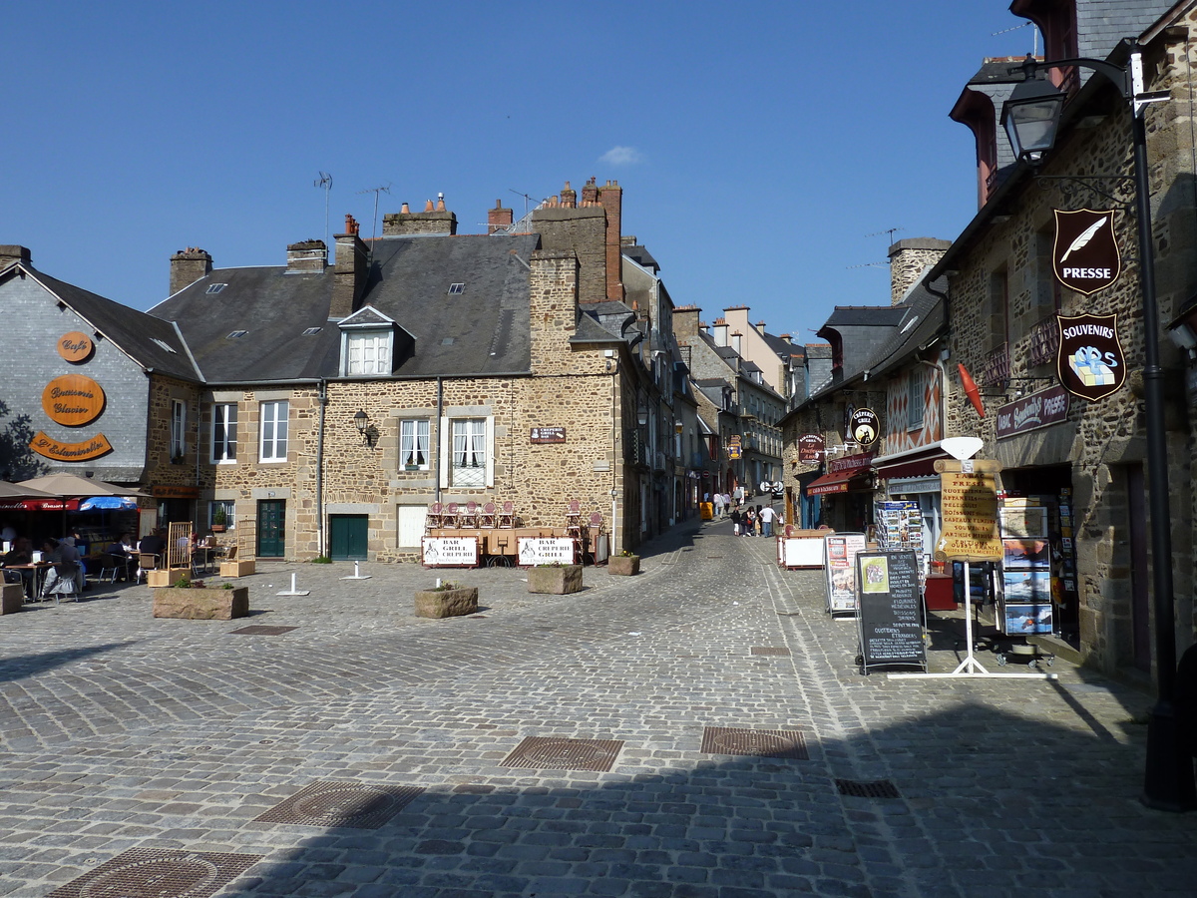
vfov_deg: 54.9
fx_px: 864
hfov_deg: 69.4
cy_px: 449
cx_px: 598
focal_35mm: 25
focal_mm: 4.1
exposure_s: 1/500
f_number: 5
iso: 80
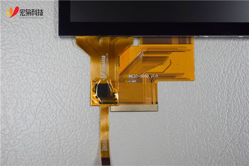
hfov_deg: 29.3
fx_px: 477
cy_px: 83
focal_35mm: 69
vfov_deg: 19.7
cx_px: 124
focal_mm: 46
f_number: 5.3
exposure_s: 1/100
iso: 640
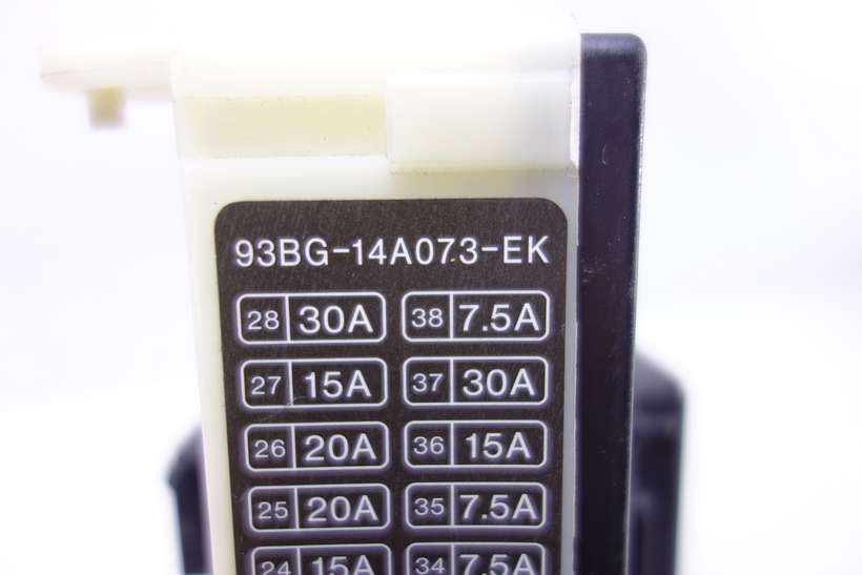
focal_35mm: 28
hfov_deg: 65.5
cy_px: 288
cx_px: 431
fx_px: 671
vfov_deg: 46.4
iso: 125
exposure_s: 1/80
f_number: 1.8
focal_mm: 10.4
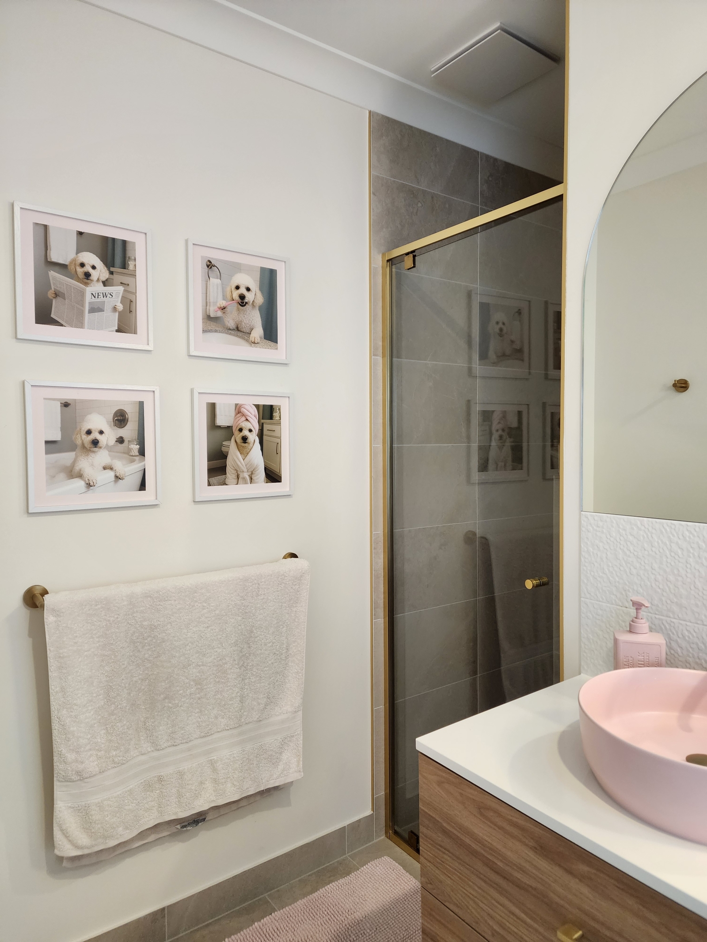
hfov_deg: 58.9
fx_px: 626
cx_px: 354
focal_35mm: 23
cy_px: 471
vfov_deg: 73.9
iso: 250
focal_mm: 6.4
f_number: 1.8
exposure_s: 1/120
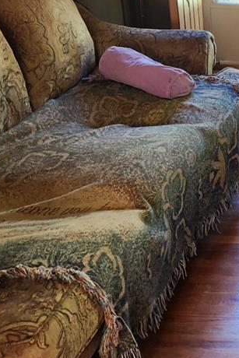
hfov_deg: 15.3
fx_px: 776
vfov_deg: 25.6
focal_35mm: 78
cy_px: 79
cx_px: 418
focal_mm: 5.4
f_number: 1.8
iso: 160
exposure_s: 1/120
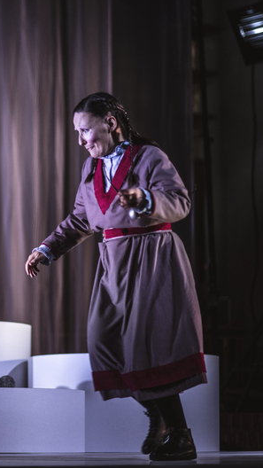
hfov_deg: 8.9
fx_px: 1674
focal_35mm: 135
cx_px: -54
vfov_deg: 15.9
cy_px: 234
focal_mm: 85
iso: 640
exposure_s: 1/250
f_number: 1.4
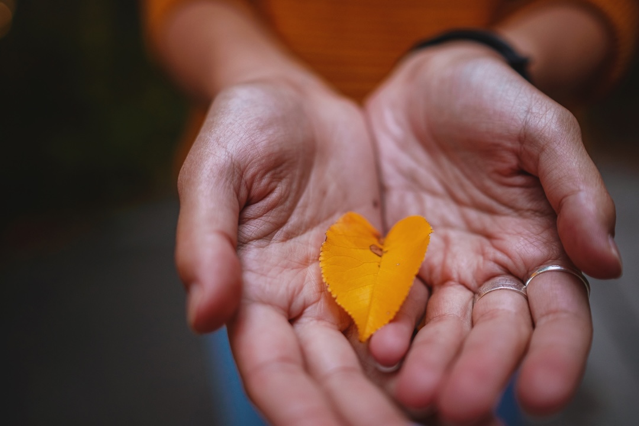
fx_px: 621
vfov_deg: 37.9
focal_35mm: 35
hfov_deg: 54.4
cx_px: 320
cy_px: 213
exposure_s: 1/500
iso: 400
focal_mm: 23
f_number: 1.4
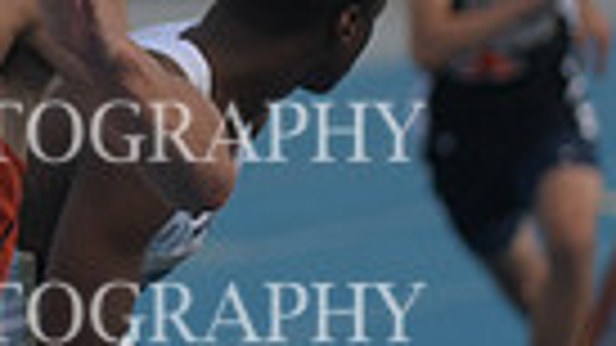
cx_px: -225
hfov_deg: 2.4
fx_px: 14685
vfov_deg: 1.4
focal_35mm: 899
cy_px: 222
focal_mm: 135
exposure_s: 1/2500
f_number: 3.2
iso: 320
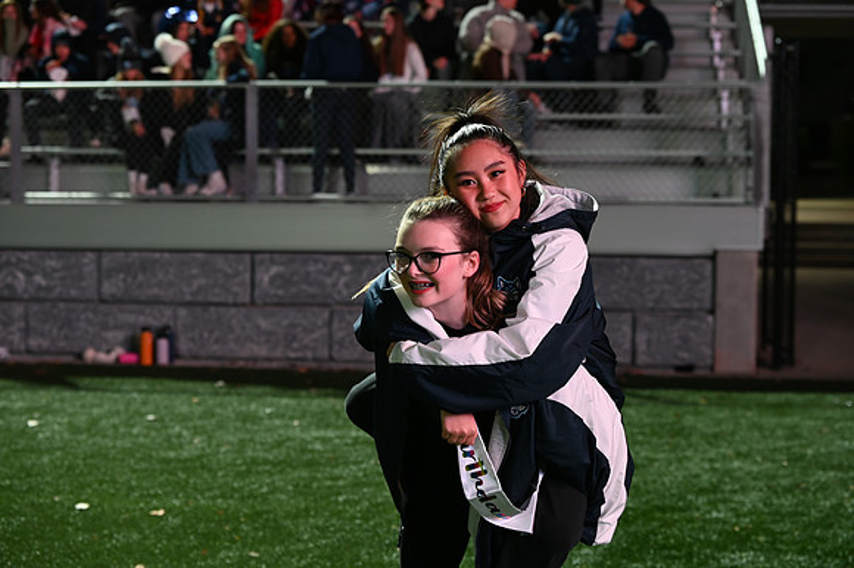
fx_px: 1778
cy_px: 284
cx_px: 427
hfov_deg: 27.0
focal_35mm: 75
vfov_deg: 18.2
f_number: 4
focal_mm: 75
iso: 800
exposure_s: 1/60
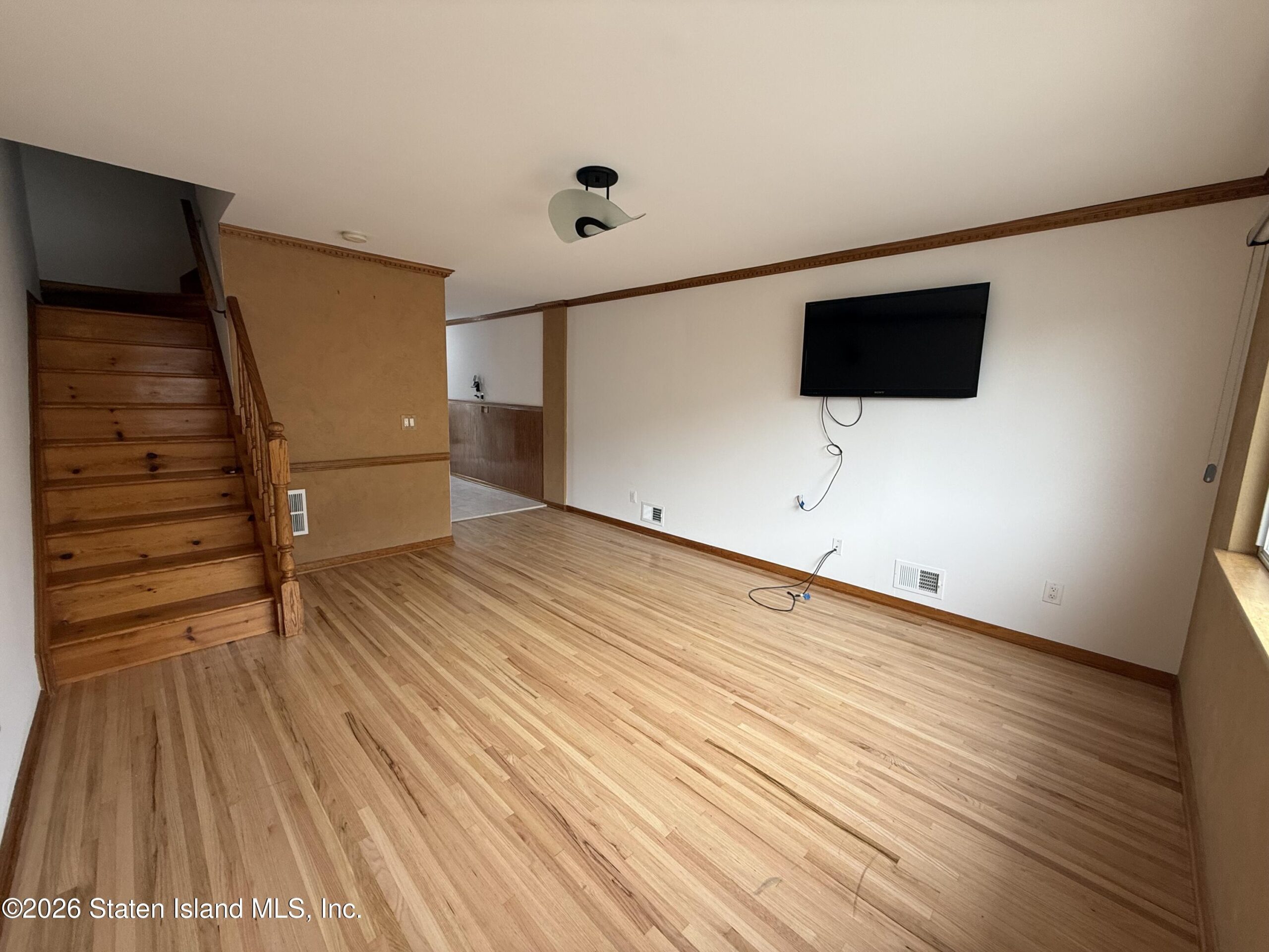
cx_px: 634
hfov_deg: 102.1
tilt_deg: -9.4
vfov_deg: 85.7
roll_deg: -1.5
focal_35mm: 14
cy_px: 476
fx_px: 513
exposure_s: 1/99
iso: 100
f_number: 2.2
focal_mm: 2.22
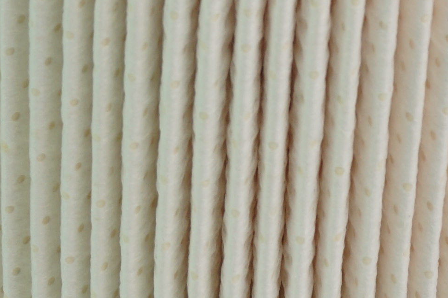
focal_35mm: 325
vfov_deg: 4.2
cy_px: 28
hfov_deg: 6.3
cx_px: 275
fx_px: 4045
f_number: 8
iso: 100
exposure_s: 1/15
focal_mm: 35
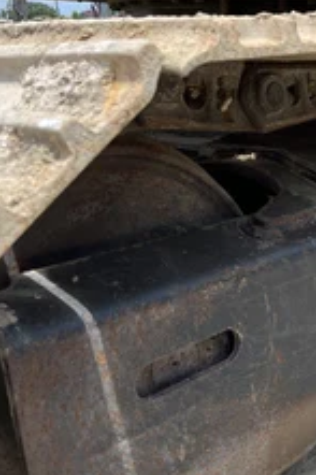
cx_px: 393
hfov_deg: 24.5
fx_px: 646
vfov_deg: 40.2
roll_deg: +0.9
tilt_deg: -19.2
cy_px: 286
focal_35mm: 49
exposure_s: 1/2632
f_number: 1.6
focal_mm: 5.1
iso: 50
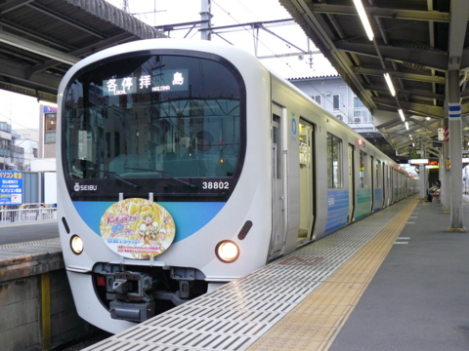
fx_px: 528
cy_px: 176
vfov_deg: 36.8
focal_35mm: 39
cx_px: 234
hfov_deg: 47.9
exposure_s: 1/30
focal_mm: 6
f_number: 2.8
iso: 200
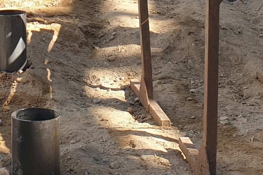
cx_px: 25
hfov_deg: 15.8
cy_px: -153
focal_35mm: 128
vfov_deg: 10.1
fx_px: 935
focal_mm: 4.3
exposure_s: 1/612
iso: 50
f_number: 2.4
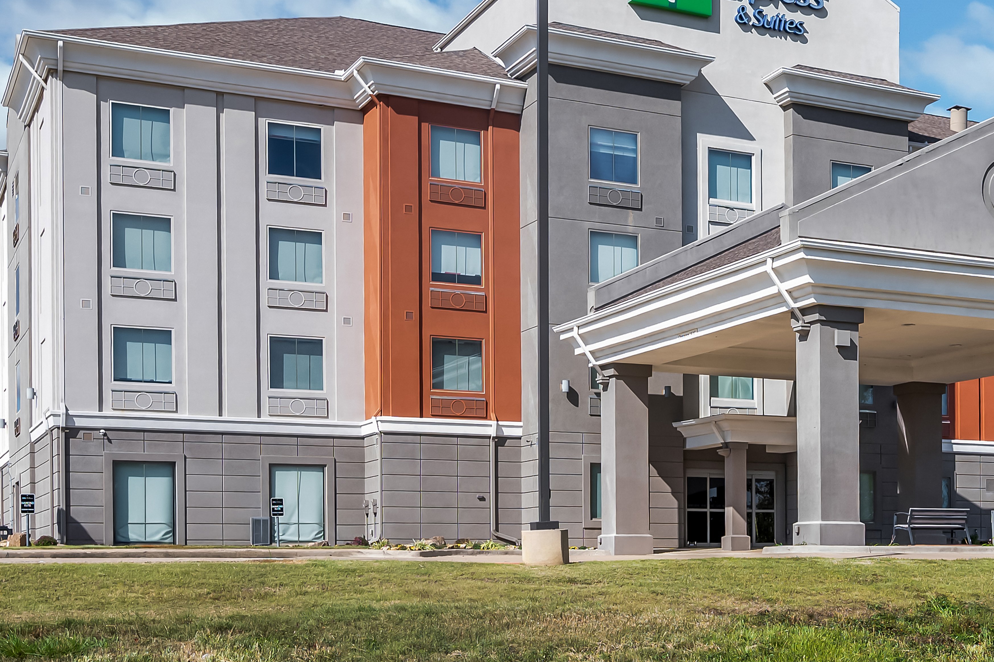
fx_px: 1049
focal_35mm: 38
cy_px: 207
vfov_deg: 34.6
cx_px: 813
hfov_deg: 47.6
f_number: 8
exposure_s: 1/320
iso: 400
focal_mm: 22
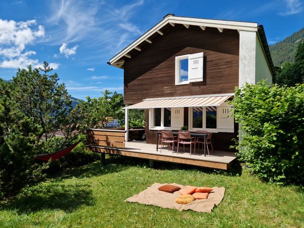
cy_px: 114
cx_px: 152
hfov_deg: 73.9
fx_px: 202
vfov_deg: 58.9
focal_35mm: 23
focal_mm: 5.4
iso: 50
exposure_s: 1/14286
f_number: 1.8
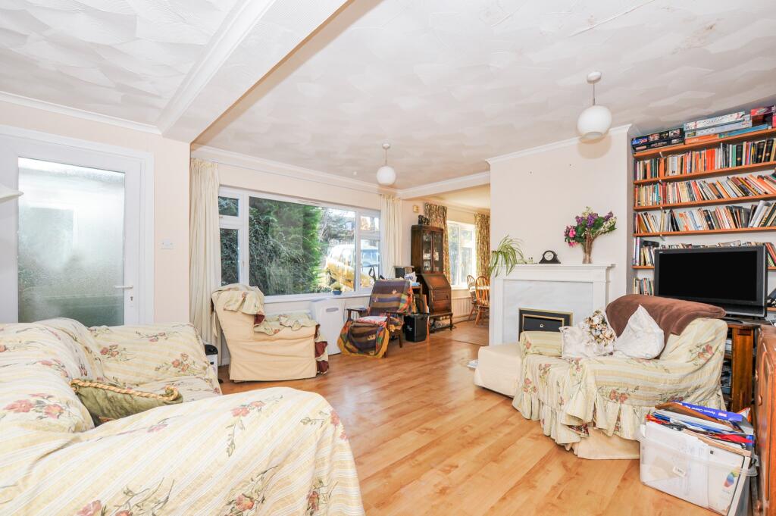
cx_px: 388
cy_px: 258
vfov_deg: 77.2
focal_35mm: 15
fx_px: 323
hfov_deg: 100.4
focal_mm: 10
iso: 250
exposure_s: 1/30
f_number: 10
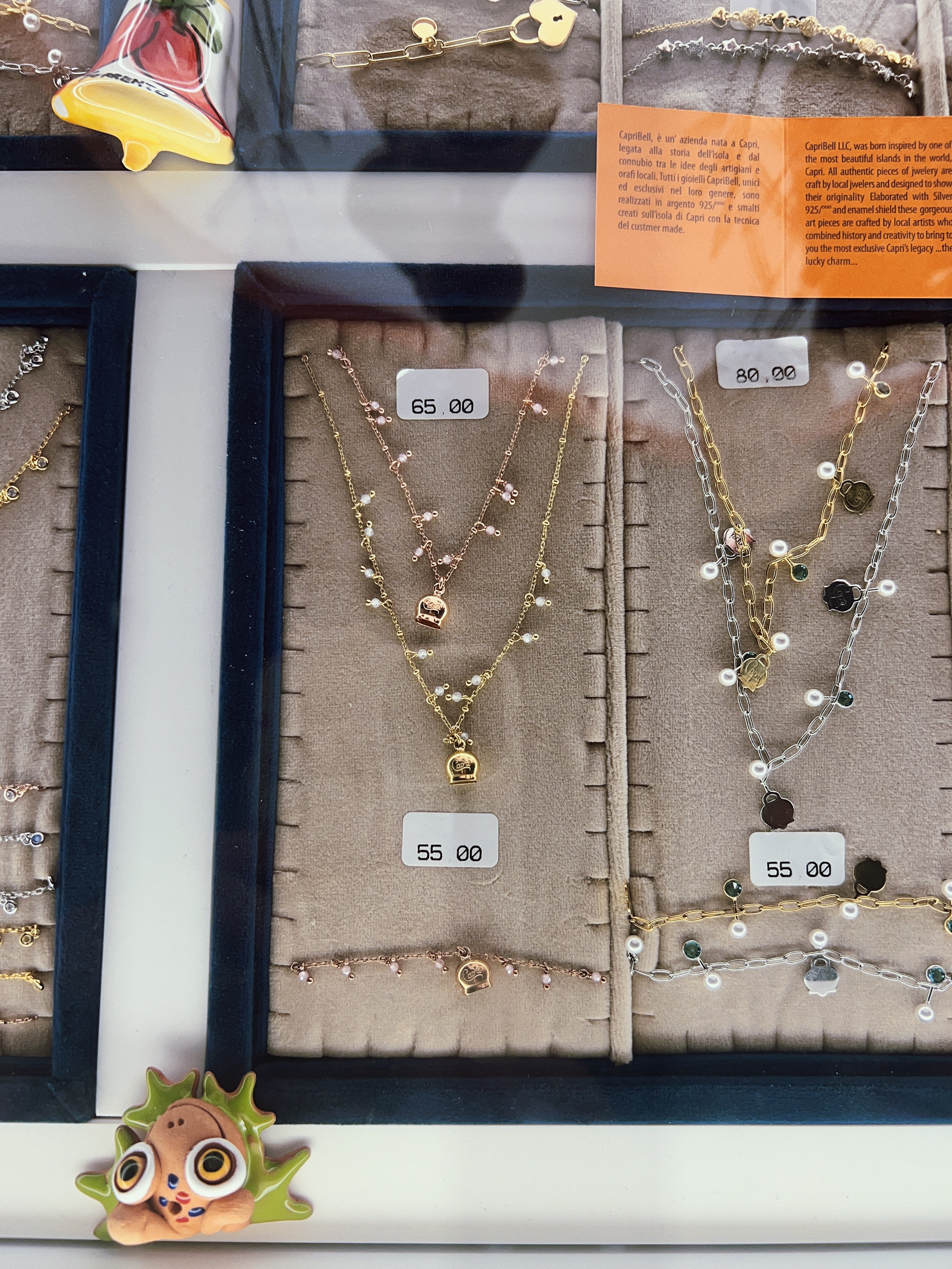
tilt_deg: -83.0
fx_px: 953
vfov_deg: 67.3
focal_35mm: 26
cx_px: 476
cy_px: 634
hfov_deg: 53.1
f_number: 1.5
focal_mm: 5.7
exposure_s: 1/628
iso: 50
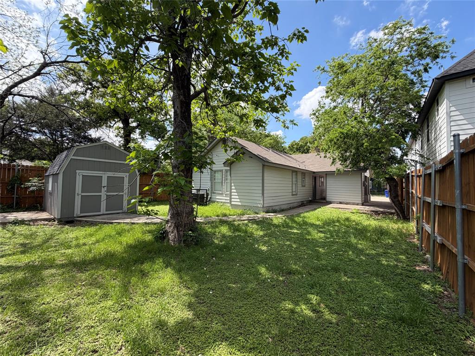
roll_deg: -0.1
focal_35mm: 14
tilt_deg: +2.1
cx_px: 238
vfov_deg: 85.7
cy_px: 178
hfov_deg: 102.1
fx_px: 192
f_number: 2.2
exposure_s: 1/631
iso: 40
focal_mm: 2.22
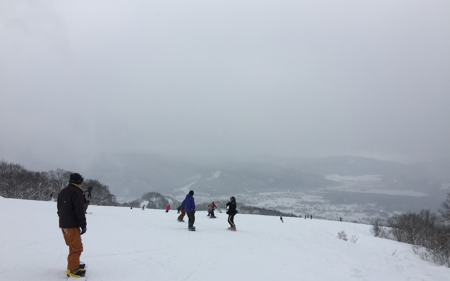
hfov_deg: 61.2
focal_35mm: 31
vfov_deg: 40.5
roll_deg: -1.3
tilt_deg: -0.7
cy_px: 165
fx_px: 380
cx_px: 225
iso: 32
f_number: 2.2
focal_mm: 4.15
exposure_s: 1/4405
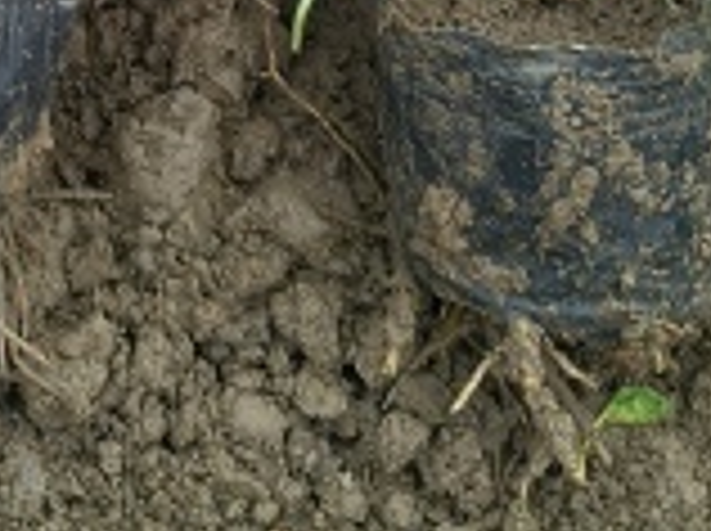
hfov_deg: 14.4
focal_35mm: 132
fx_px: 2707
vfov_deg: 9.7
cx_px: -180
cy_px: -801
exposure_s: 1/313
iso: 80
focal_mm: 4.84
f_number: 1.8
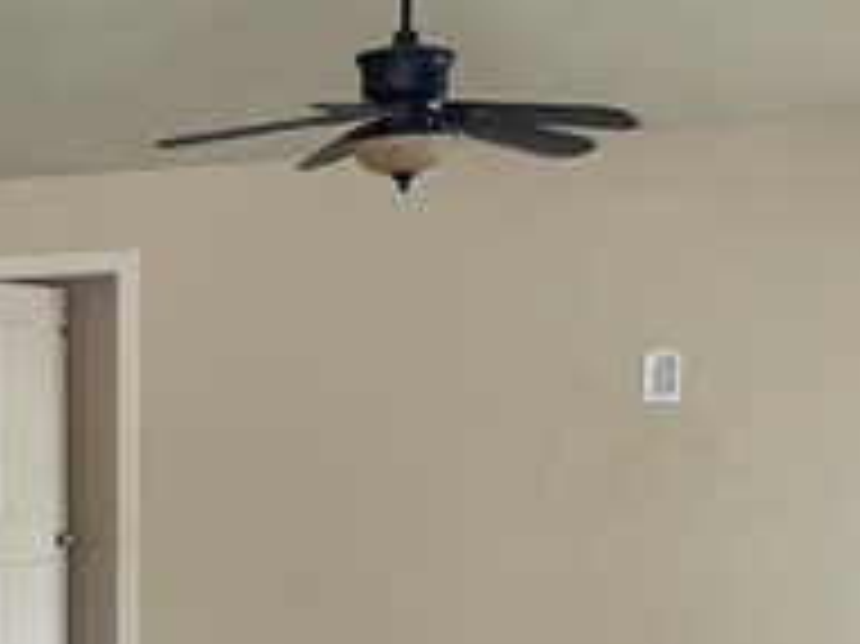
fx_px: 2160
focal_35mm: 87
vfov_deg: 16.5
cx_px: -41
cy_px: 680
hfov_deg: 21.6
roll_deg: +0.6
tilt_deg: -7.1
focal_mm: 4.2
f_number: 1.6
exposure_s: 1/60
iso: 160
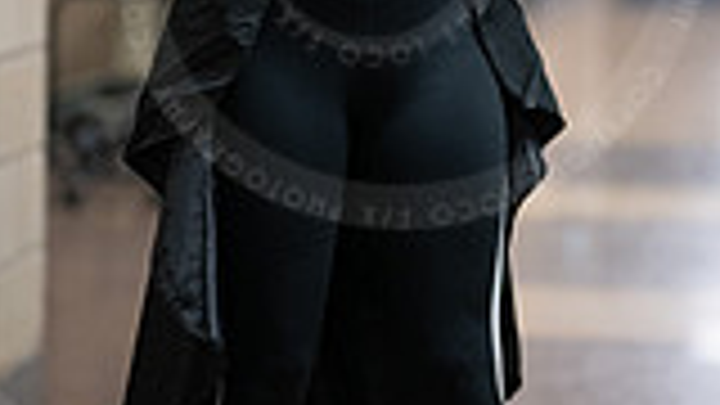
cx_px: 410
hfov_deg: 14.6
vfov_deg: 8.2
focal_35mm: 147
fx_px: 2806
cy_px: 36
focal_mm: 50
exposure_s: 1/320
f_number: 1.2
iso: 1000
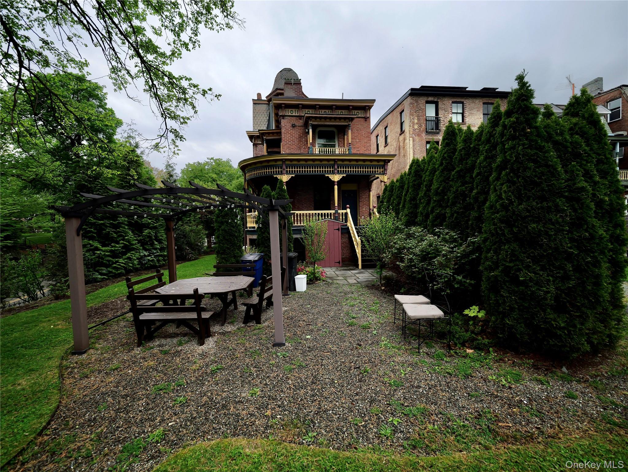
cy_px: 236
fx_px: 254
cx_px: 314
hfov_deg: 102.1
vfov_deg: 85.7
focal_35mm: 14
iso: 200
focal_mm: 7
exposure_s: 1/320
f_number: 2.8
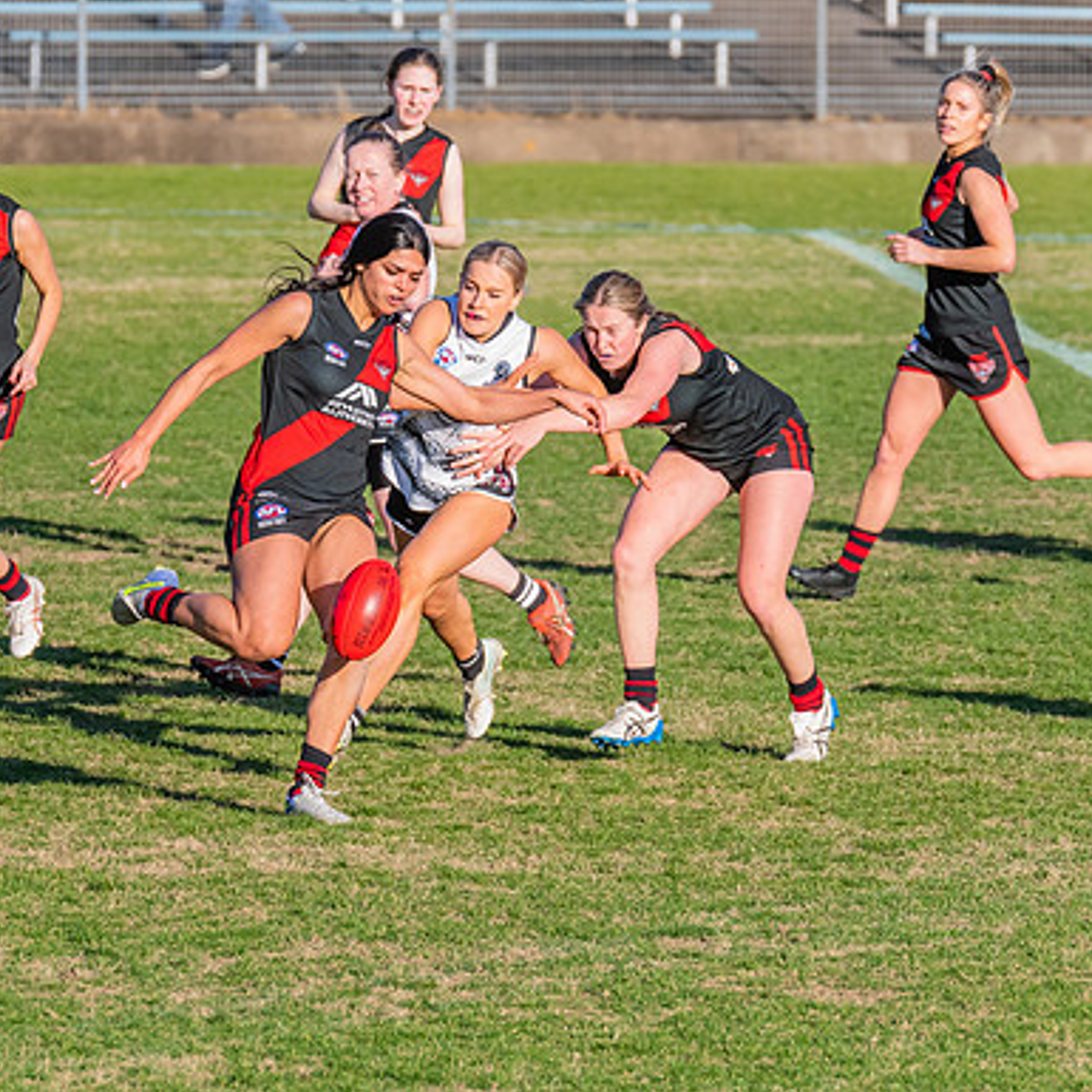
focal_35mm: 589
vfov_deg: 3.0
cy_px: 470
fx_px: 21022
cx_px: 374
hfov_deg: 3.0
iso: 800
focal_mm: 330
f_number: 9
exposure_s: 1/1250
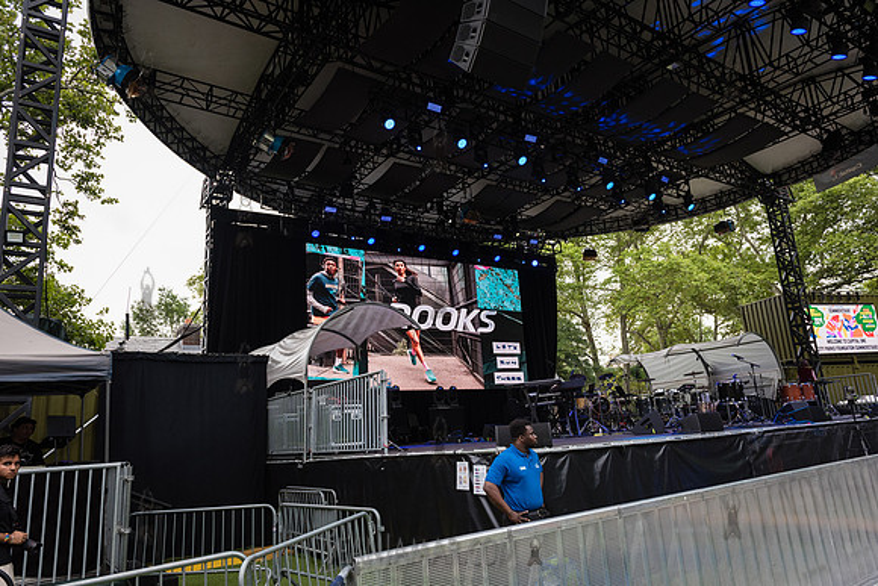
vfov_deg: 53.2
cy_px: 293
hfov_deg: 73.7
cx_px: 439
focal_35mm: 24
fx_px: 585
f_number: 4.5
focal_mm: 24
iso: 1000
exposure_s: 1/640
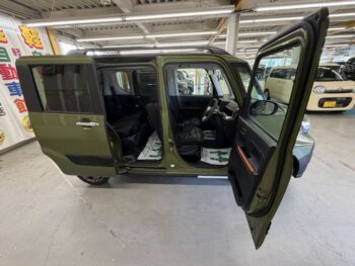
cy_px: 133
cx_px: 178
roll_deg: +2.8
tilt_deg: -20.0
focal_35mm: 14
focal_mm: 2.22
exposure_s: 1/50
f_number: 2.2
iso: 200
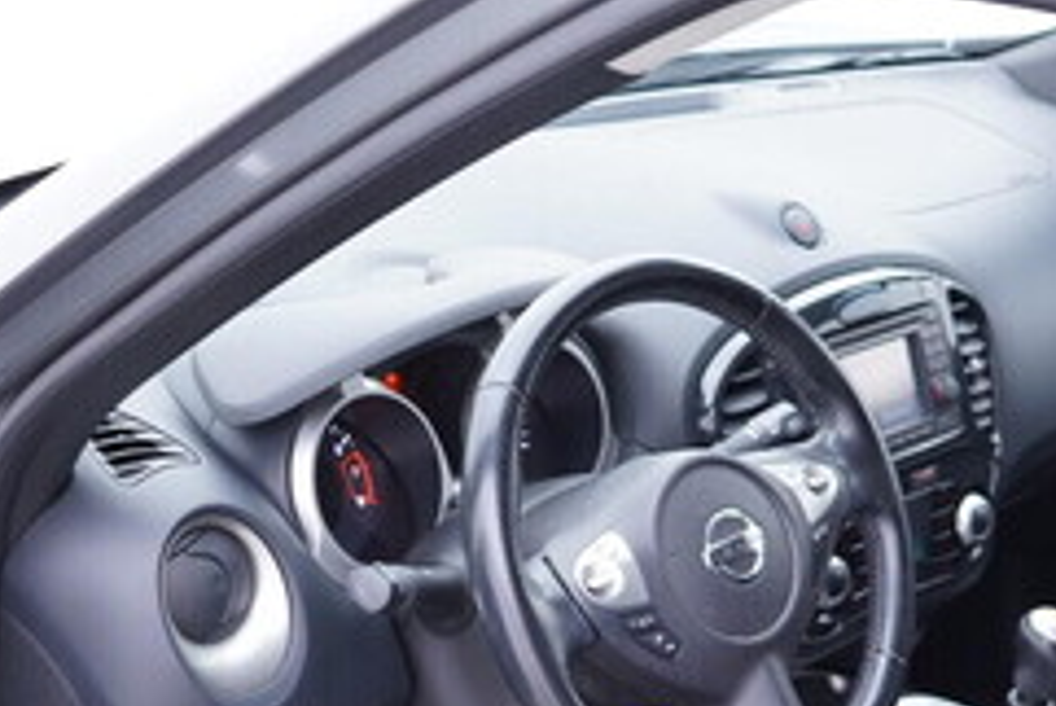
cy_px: 713
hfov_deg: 24.5
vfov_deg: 16.3
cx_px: 754
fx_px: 2407
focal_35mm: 82
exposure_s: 1/40
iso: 320
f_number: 2.8
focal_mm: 24
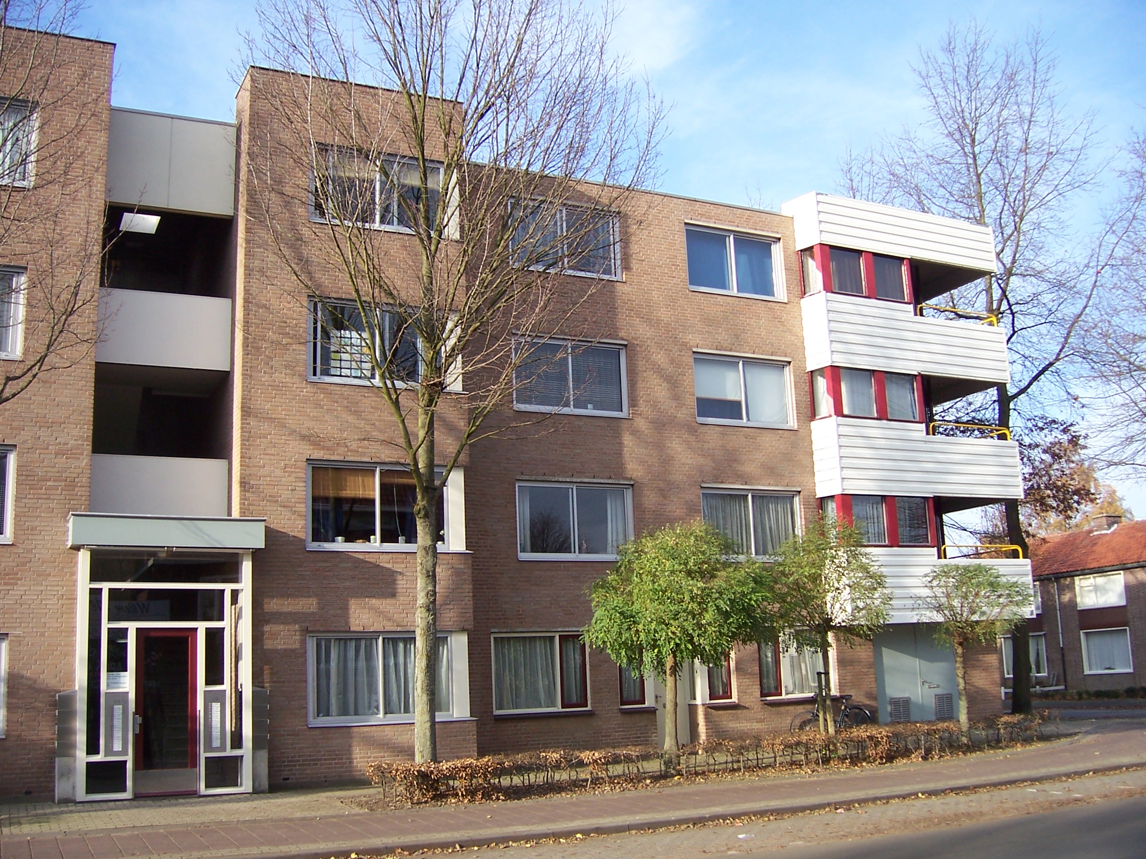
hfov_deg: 51.4
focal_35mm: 36
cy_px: 430
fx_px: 1192
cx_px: 573
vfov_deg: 39.7
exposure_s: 1/350
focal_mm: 6
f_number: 3
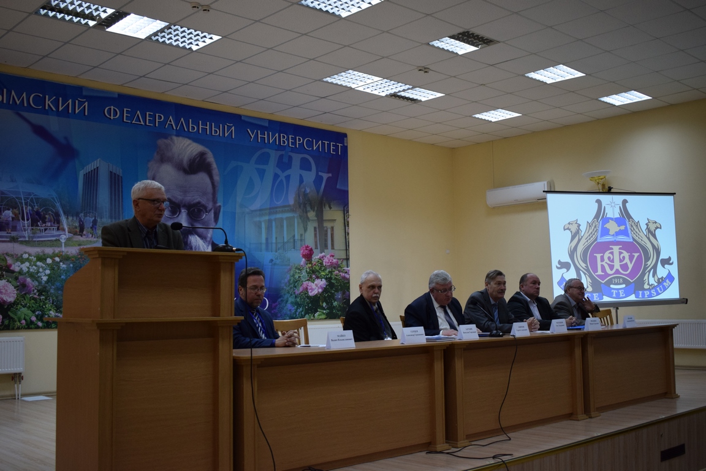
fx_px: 765
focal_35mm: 39
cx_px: 353
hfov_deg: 49.6
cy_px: 236
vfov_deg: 34.2
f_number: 4
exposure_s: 1/125
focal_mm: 26
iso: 1000
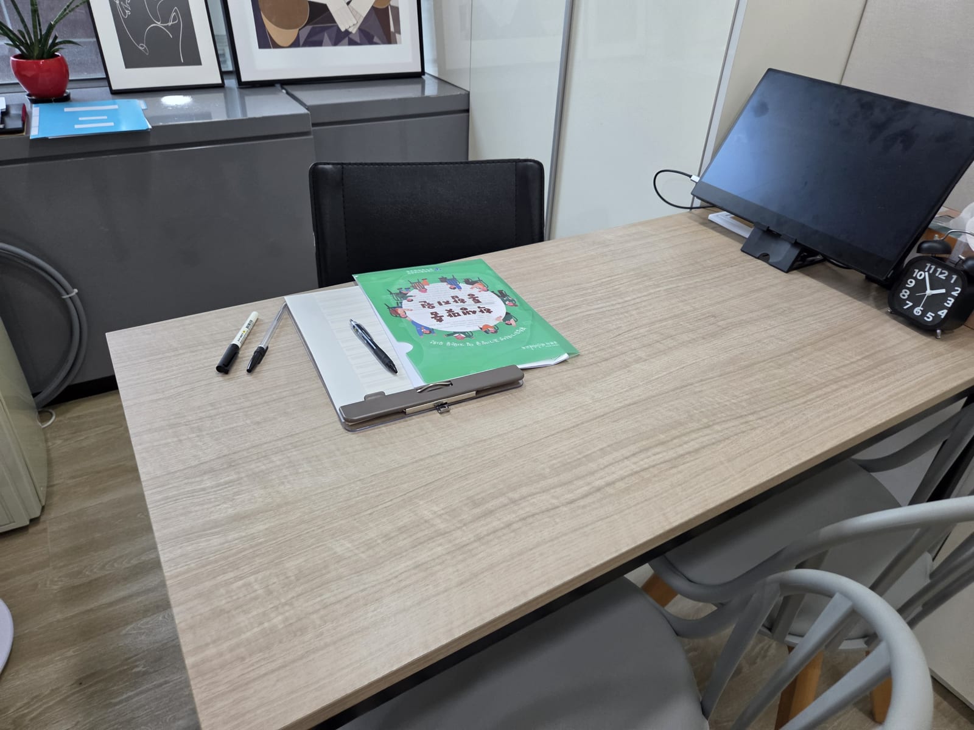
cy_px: 365
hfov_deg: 73.9
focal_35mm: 23
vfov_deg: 58.9
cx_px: 487
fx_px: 647
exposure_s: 1/120
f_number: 1.8
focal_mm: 5.4
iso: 200
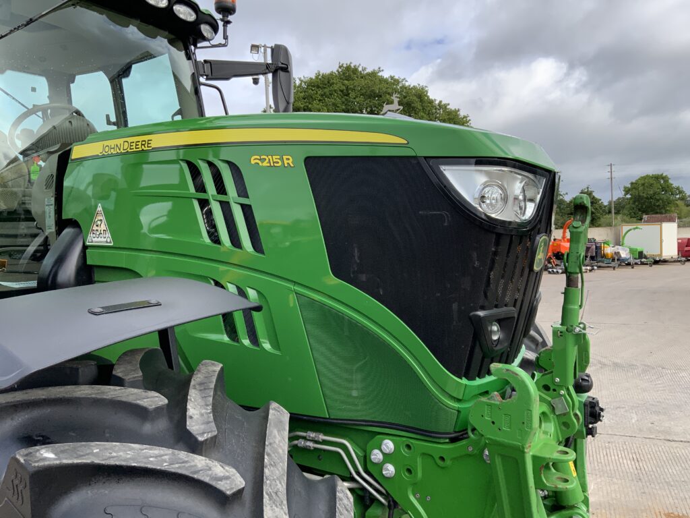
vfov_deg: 48.2
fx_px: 578
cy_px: 259
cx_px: 345
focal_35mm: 29
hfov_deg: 61.7
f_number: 1.8
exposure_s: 1/804
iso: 16
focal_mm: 3
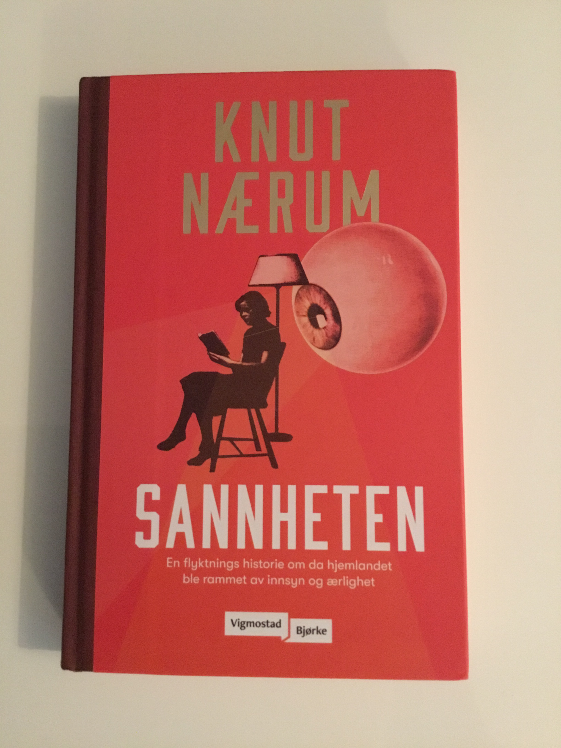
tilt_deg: -83.4
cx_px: 280
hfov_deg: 45.4
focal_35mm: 31
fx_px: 670
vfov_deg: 58.4
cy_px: 374
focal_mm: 3.3
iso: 500
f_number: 2.4
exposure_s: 1/17
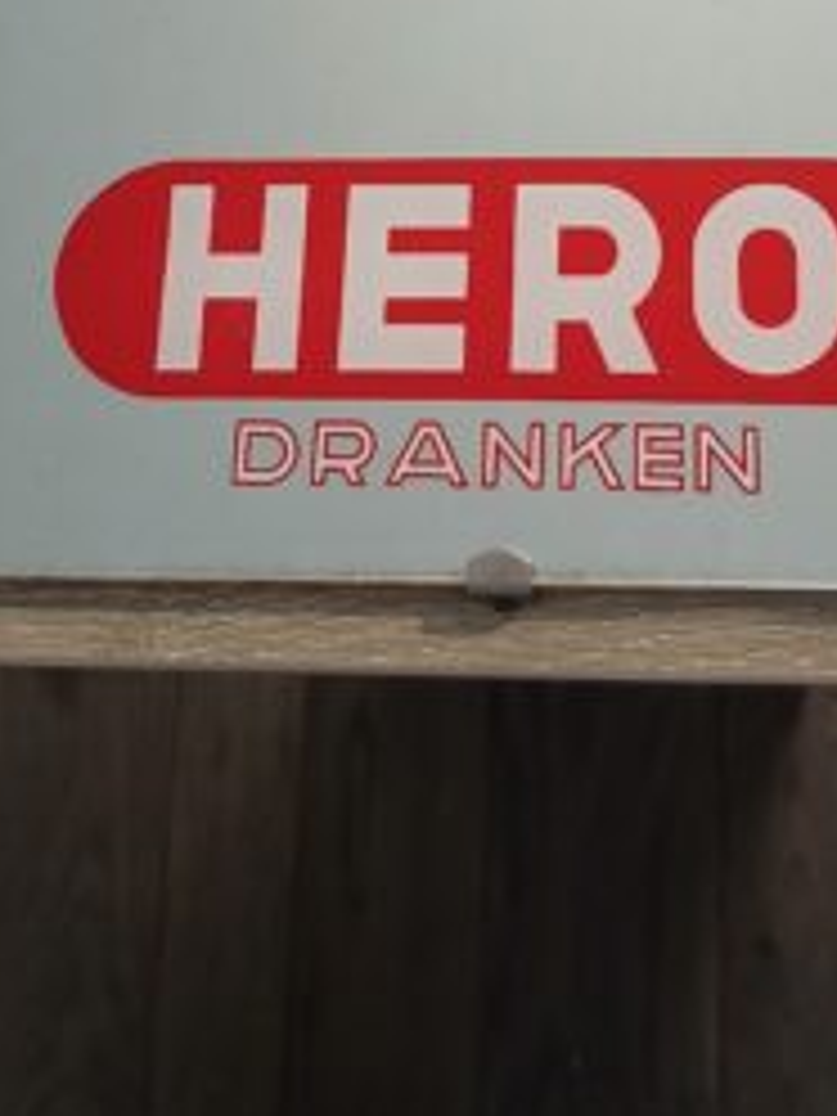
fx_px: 1870
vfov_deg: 31.1
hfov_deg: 25.1
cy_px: 34
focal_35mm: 58
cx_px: 567
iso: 250
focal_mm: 3.98
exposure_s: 1/50
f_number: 1.8
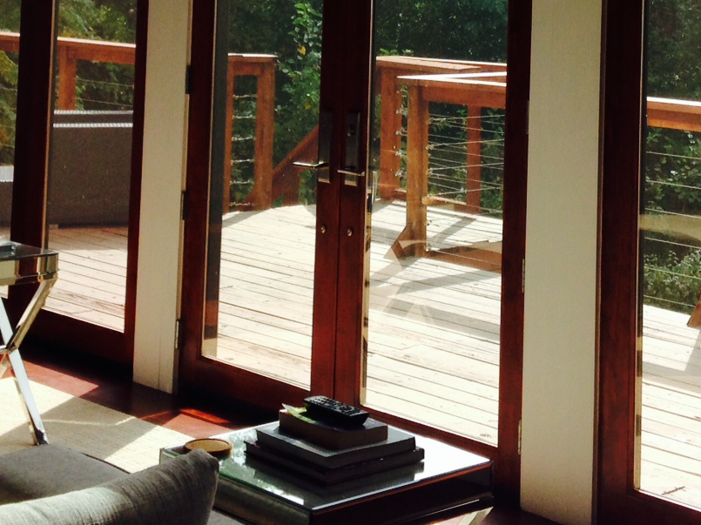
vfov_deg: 16.9
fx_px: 1700
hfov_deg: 23.3
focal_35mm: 84
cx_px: 412
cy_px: -73
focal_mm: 4.12
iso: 50
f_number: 2.4
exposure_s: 1/140
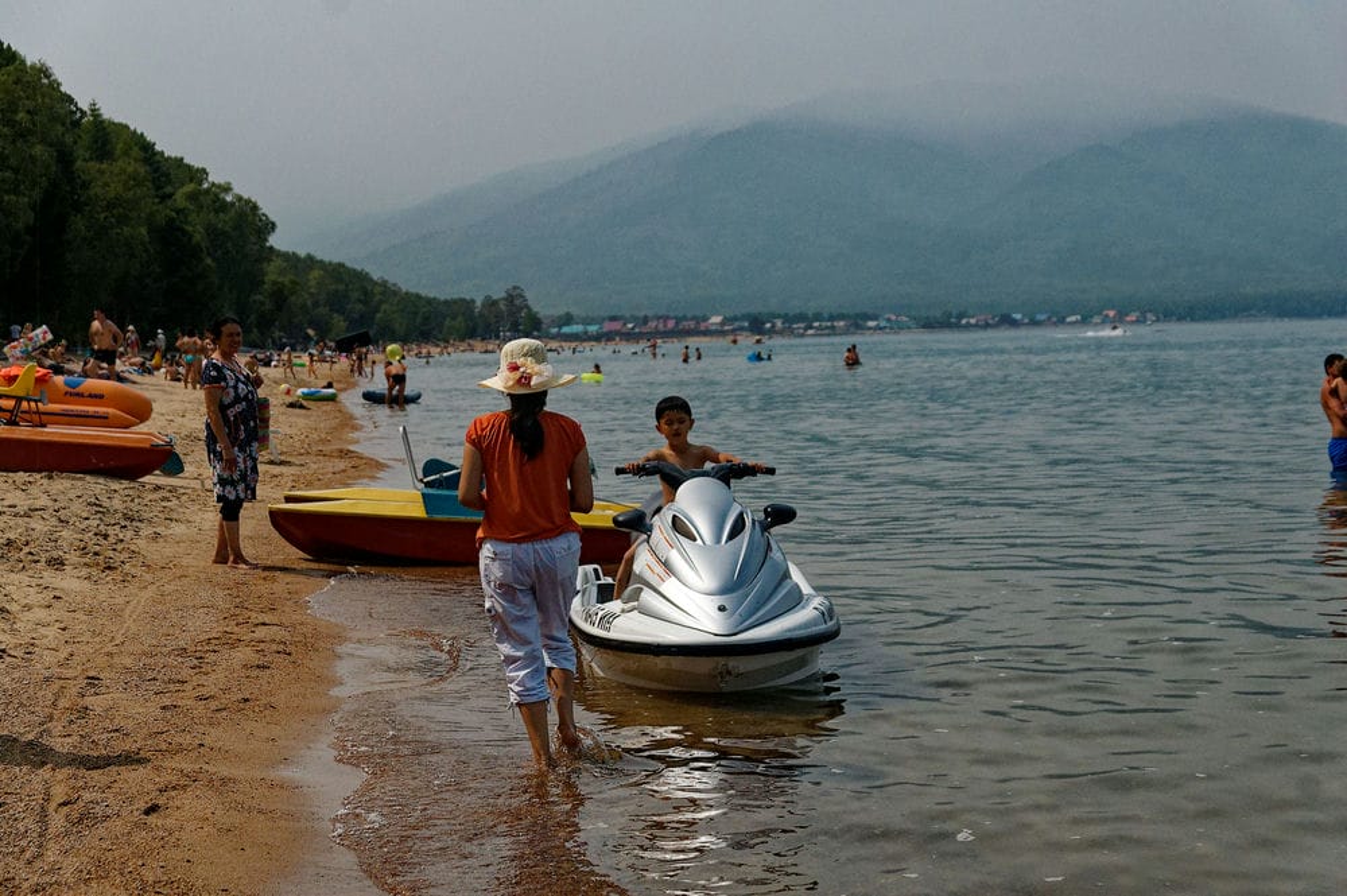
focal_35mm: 60
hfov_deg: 33.4
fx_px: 2243
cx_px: 674
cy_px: 448
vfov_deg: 22.6
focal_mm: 40
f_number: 5
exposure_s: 1/4000
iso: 800
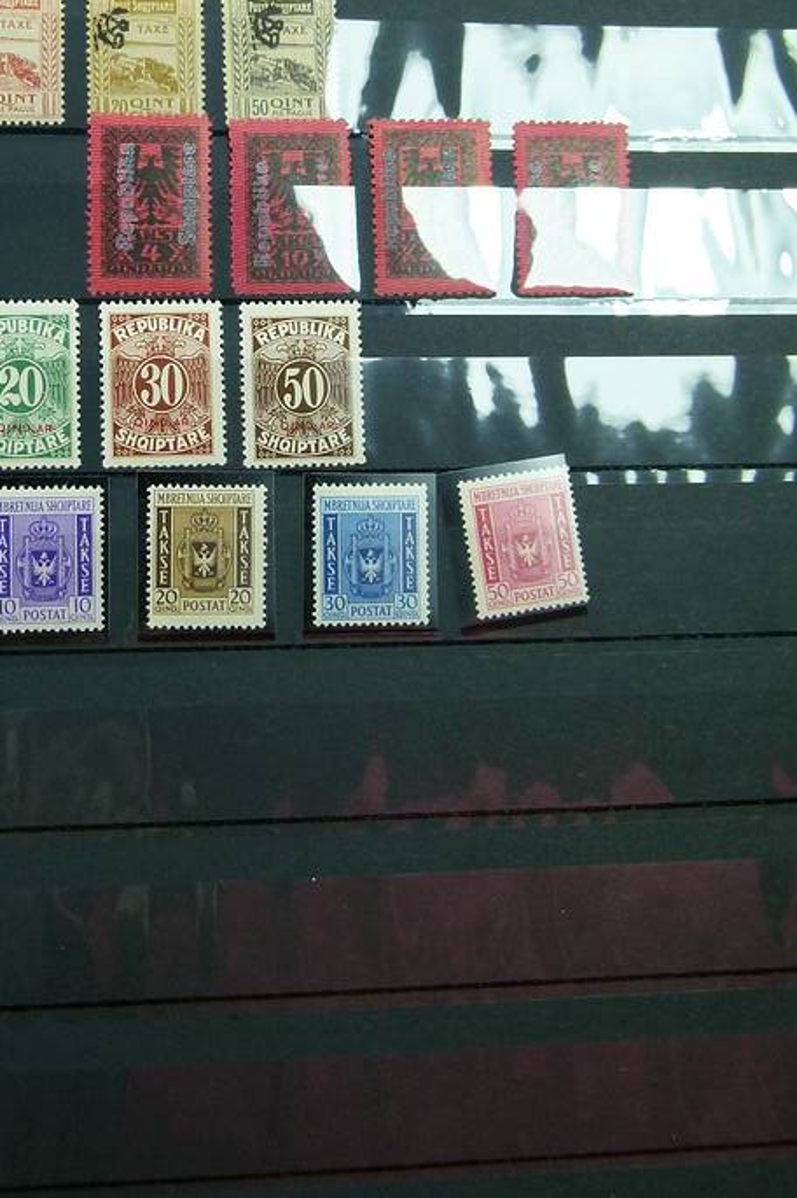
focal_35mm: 56
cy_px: 362
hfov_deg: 24.0
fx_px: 1861
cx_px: 238
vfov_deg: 35.2
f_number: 3.1
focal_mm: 6.5
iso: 100
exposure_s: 1/80
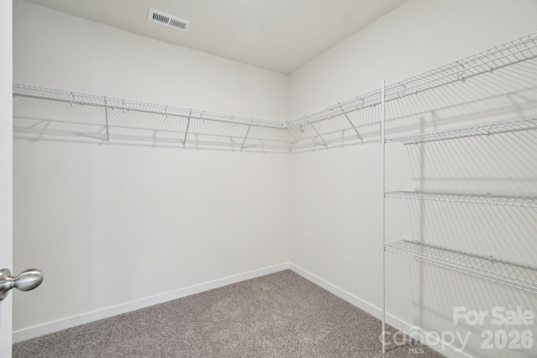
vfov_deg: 77.3
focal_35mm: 15
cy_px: 179
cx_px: 268
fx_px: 224
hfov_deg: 100.4
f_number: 8
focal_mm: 10
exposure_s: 1/3.33
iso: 400
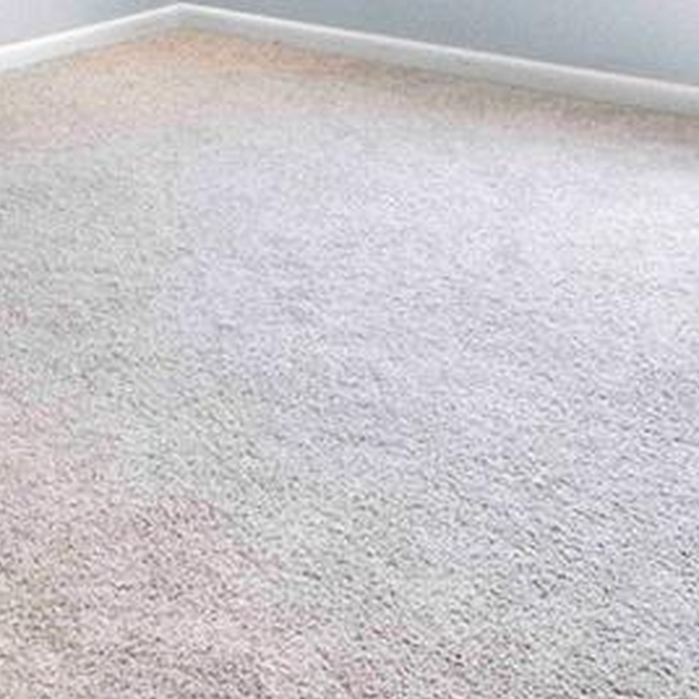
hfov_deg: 24.0
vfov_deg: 21.0
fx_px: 1622
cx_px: 156
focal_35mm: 71
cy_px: -321
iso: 400
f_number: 8
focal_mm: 14
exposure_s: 1/100
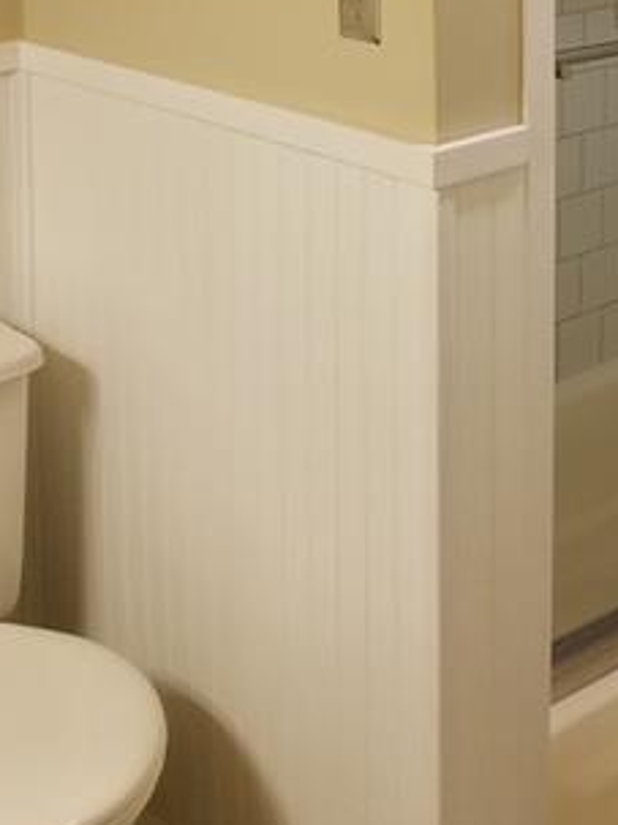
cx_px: 670
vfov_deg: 27.4
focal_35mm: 66
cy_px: -30
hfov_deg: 21.2
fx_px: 1572
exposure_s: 1/60
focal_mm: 4.2
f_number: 1.7
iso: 100
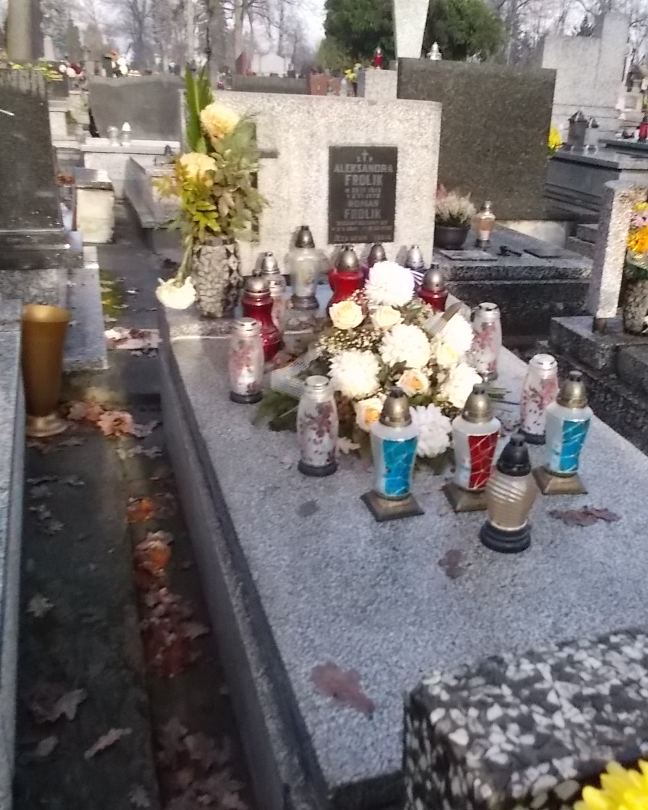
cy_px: 406
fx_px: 815
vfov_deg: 52.8
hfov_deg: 42.8
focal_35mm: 34
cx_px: 425
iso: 400
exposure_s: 1/160
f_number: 8
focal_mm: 4.6
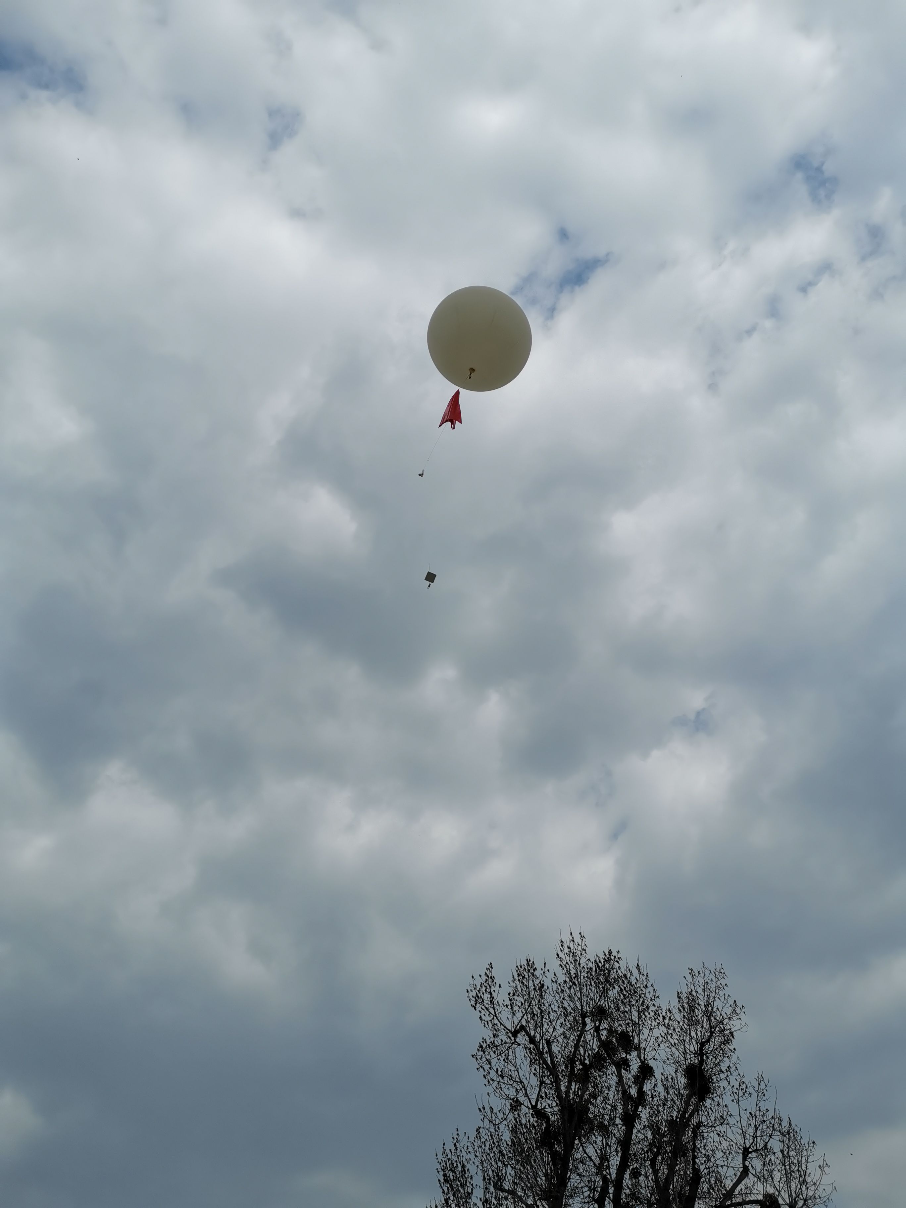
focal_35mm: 27
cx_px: 453
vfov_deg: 65.3
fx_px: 942
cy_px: 604
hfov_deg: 51.4
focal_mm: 5.58
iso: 50
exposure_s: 1/4651
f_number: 1.8
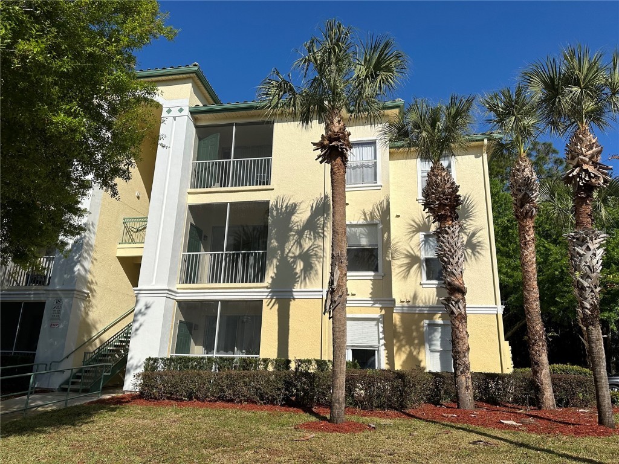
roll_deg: -2.2
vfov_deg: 56.8
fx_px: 429
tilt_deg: +16.5
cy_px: 232
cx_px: 310
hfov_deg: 71.6
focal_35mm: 24
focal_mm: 6.86
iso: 80
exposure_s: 1/8929
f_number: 1.78
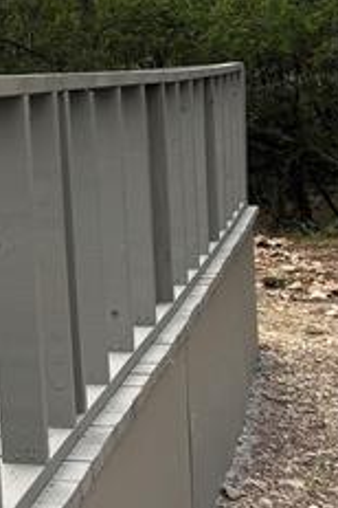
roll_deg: +3.4
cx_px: -283
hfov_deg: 13.5
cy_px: 174
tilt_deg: -3.9
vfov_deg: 22.5
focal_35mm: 90
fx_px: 1267
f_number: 1.6
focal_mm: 5.96
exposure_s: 1/565
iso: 50
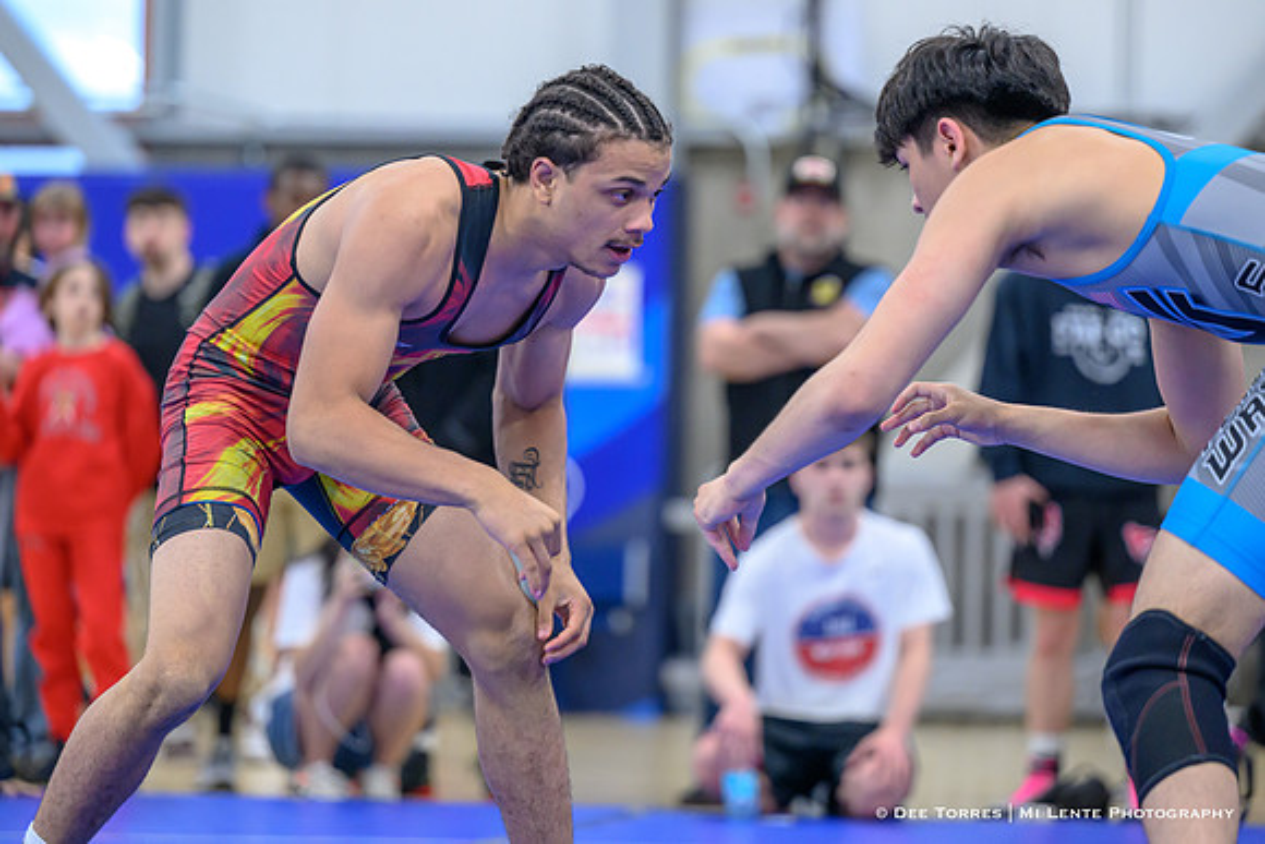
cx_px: 662
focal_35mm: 154
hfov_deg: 13.3
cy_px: 369
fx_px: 5418
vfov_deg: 8.9
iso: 3200
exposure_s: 1/800
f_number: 2.8
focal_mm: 135
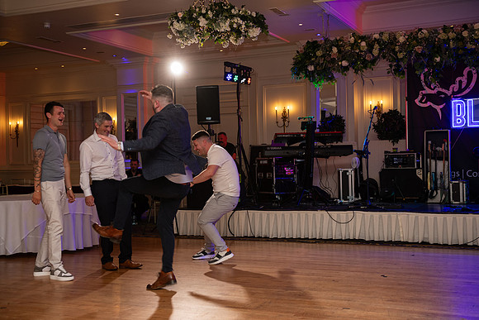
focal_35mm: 48
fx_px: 639
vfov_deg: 28.1
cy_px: 160
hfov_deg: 41.1
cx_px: 240
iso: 500
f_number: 3.5
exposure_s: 1/160
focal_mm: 48
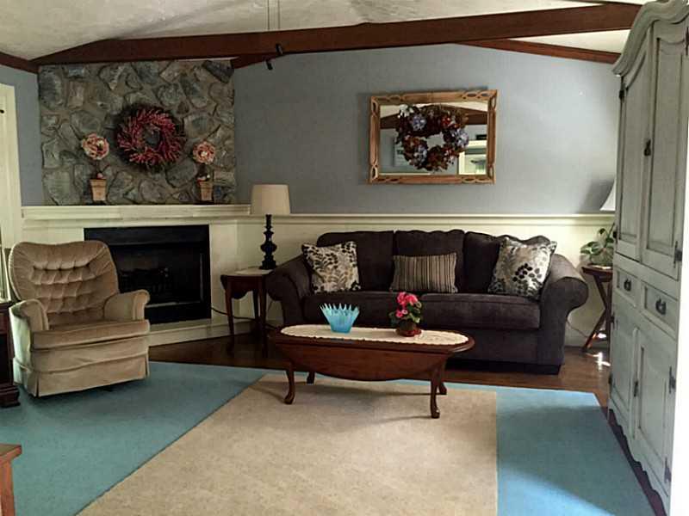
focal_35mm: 29
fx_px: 577
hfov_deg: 61.7
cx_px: 344
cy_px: 258
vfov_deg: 48.2
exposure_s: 1/30
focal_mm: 4.15
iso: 250
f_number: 2.2
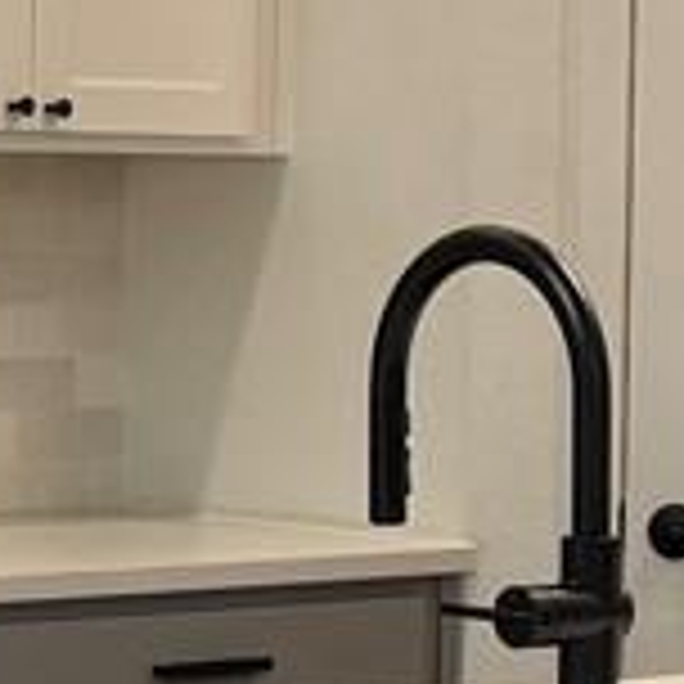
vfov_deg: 7.8
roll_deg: -0.9
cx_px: 441
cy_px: 526
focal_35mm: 223
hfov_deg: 7.8
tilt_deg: -5.1
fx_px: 4985
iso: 160
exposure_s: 1/120
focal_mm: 6.76
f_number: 1.78
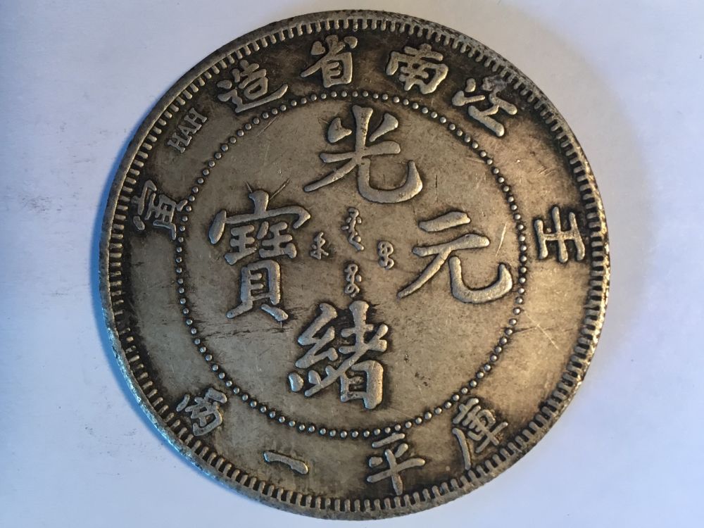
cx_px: 352
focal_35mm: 31
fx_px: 630
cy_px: 264
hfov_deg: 58.4
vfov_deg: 45.4
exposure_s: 1/30
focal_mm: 3.3
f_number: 2.4
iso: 50
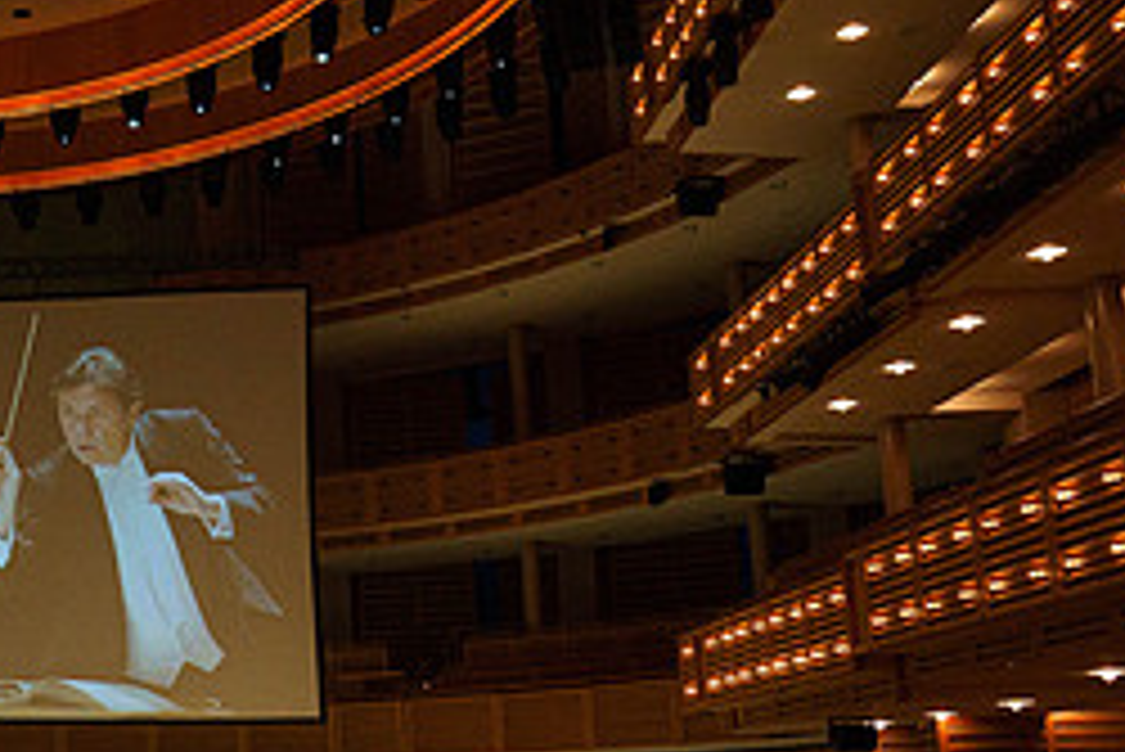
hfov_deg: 31.3
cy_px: 448
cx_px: -94
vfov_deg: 23.8
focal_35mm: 57
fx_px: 1782
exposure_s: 1/200
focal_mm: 24
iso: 2500
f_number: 5.6
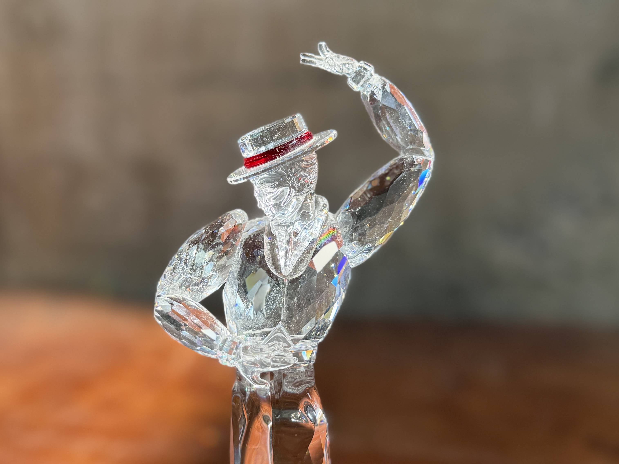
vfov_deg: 56.8
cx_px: 310
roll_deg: +0.8
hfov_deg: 71.6
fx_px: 429
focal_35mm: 24
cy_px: 232
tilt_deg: -8.6
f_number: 1.78
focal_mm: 6.76
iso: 80
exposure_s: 1/1139
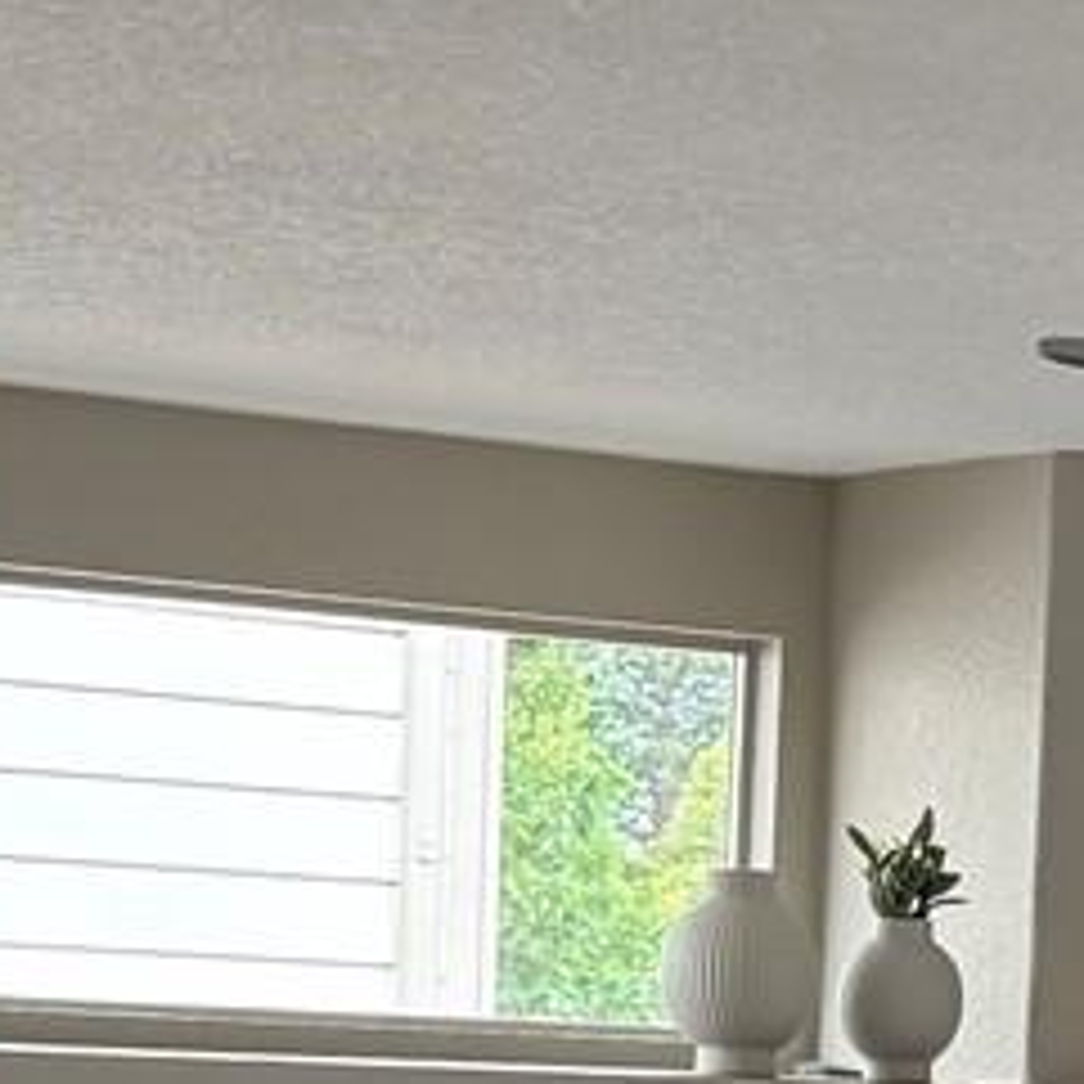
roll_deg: -2.5
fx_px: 4995
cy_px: 1646
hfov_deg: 12.3
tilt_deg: -5.8
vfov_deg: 11.8
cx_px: 877
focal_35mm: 141
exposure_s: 1/108
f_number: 1.78
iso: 200
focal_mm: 6.76
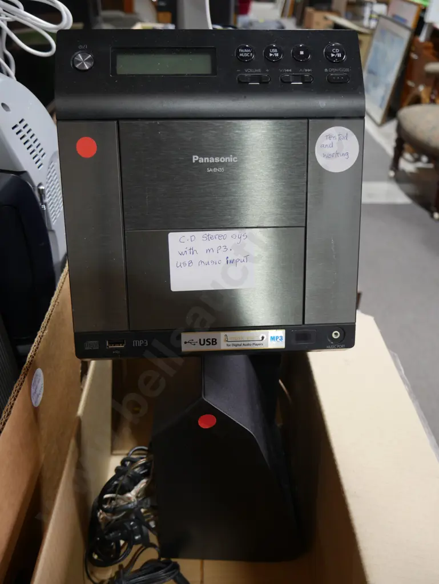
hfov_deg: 46.8
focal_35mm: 30
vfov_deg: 59.9
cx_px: 220
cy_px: 292
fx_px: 507
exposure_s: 1/60
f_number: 3.6
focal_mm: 15
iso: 400
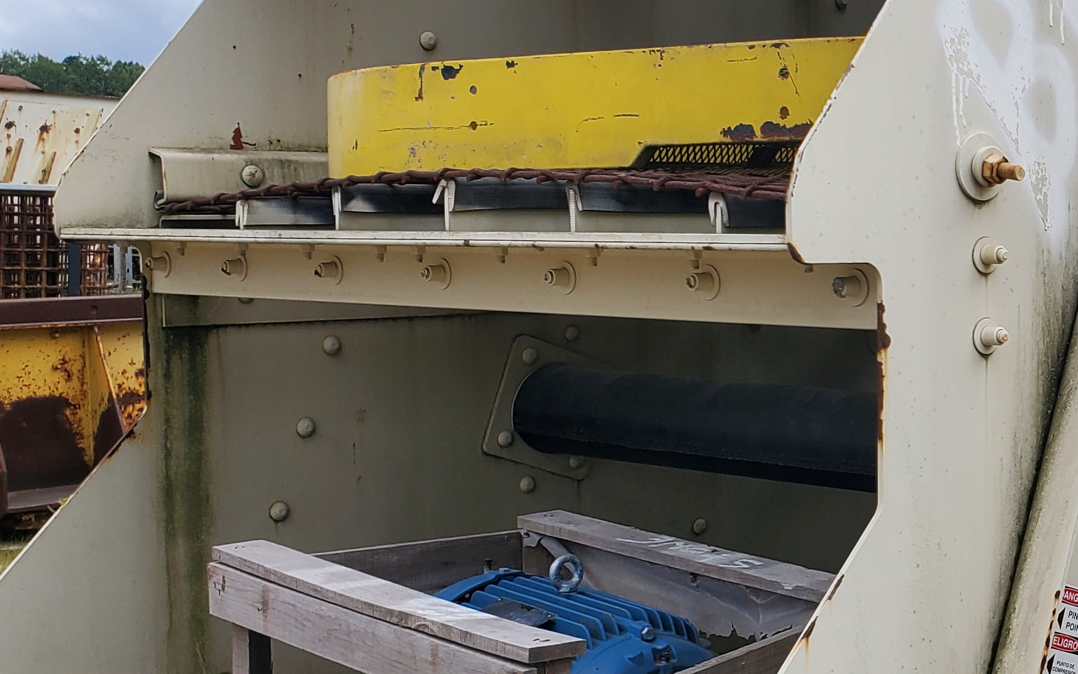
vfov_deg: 21.0
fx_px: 1821
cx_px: 1186
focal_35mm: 62
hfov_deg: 29.7
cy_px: 321
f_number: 2.4
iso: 50
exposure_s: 1/962
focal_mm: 4.3
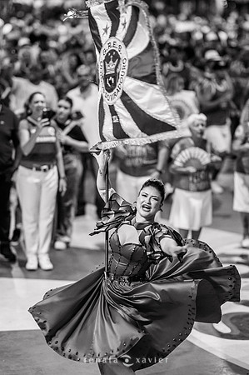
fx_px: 1321
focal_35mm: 127
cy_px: 188
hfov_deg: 10.8
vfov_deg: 16.2
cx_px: 124
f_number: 1.2
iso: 1000
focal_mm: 85
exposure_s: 1/800
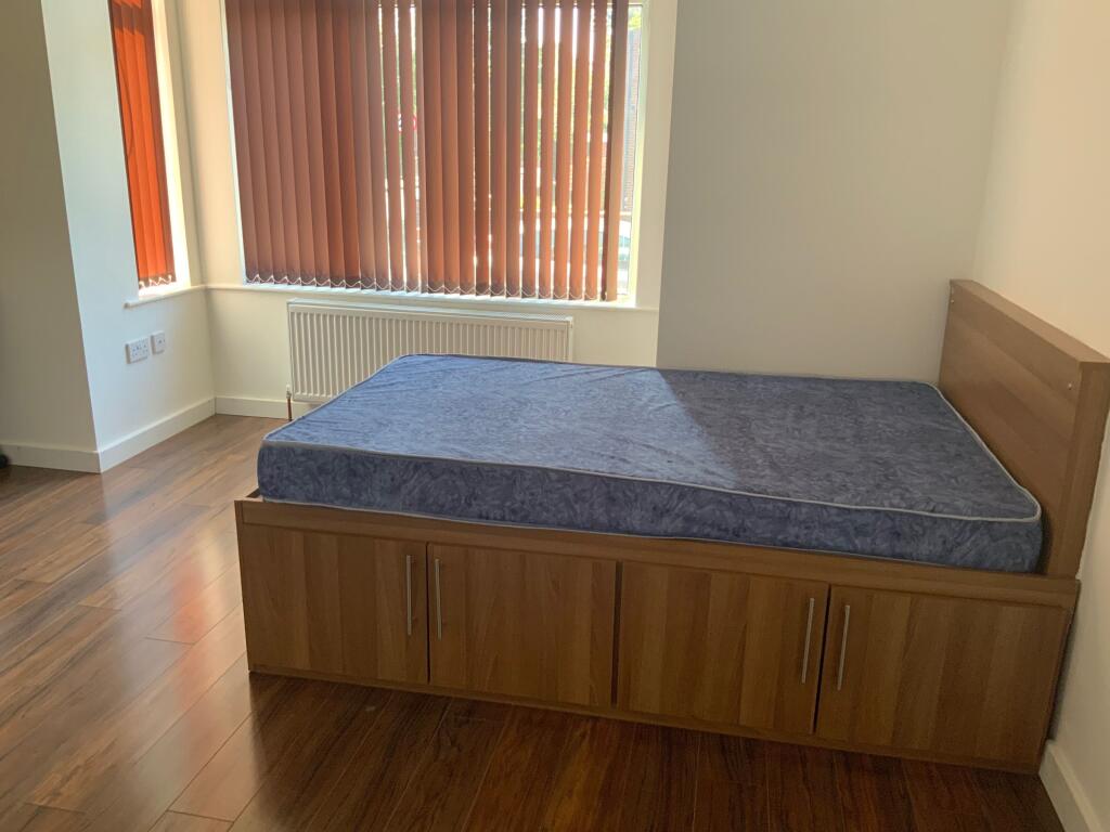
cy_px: 416
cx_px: 555
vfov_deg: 48.2
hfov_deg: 61.7
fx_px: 930
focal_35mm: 29
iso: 64
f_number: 1.8
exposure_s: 1/70
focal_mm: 3
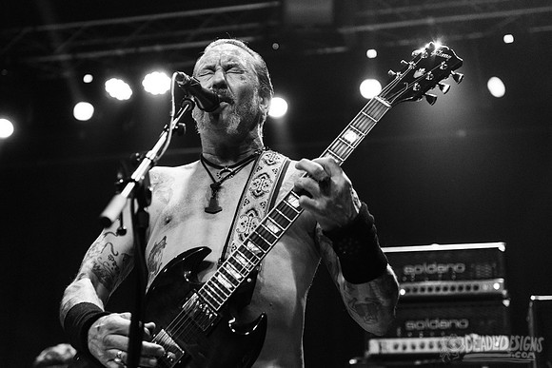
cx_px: 251
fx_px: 941
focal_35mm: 61
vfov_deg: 22.1
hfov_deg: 32.7
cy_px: 166
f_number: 3.2
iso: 2500
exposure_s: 1/125
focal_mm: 56
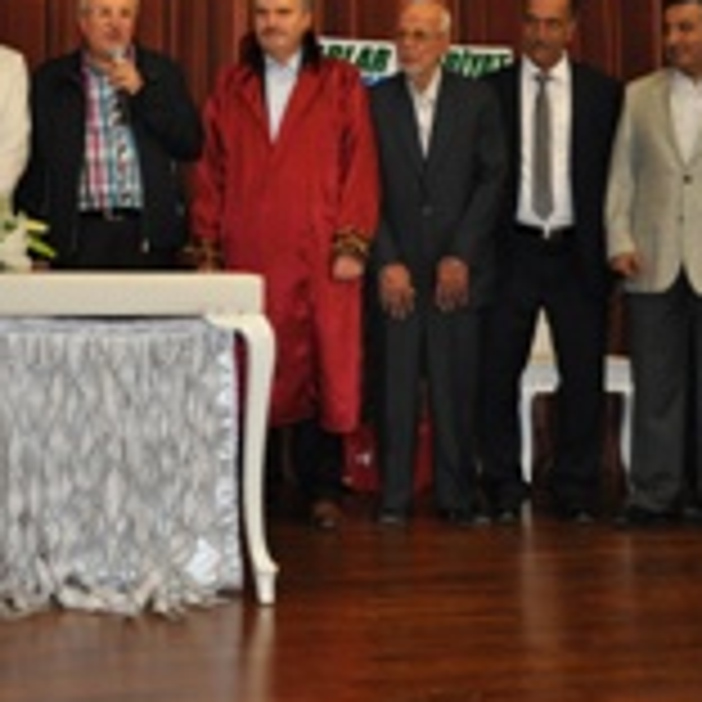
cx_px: 198
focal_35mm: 73
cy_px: 99
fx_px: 1675
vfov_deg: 23.2
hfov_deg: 23.5
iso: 800
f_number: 3.8
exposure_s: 1/60
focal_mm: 20
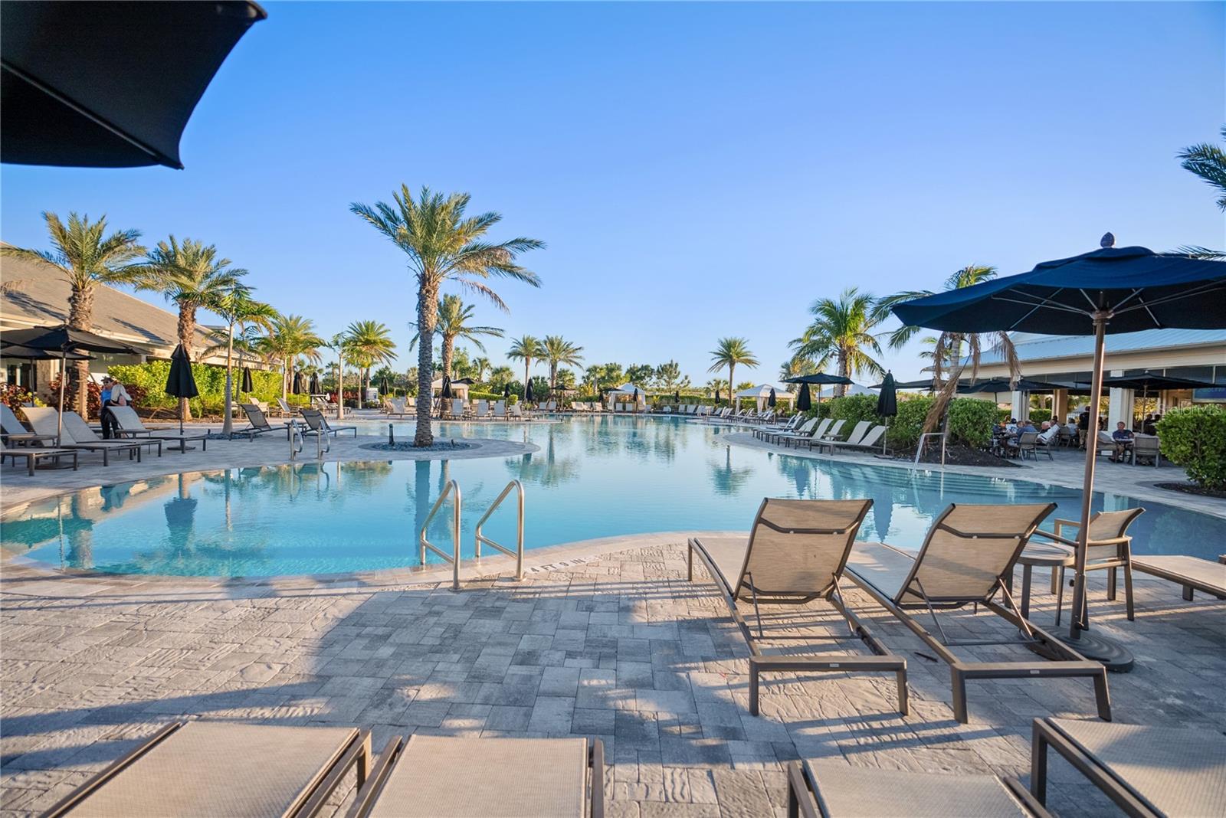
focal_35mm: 16
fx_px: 545
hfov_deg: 96.7
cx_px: 613
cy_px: 409
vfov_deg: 73.8
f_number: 2.8
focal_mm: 16
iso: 160
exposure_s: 1/2000
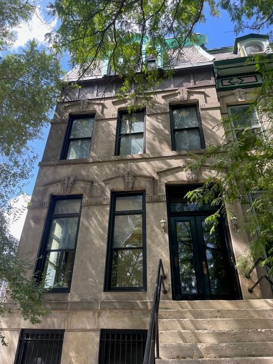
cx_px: 136
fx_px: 273
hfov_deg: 53.0
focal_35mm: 26
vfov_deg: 67.3
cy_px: 182
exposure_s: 1/452
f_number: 1.6
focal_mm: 5.1
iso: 32
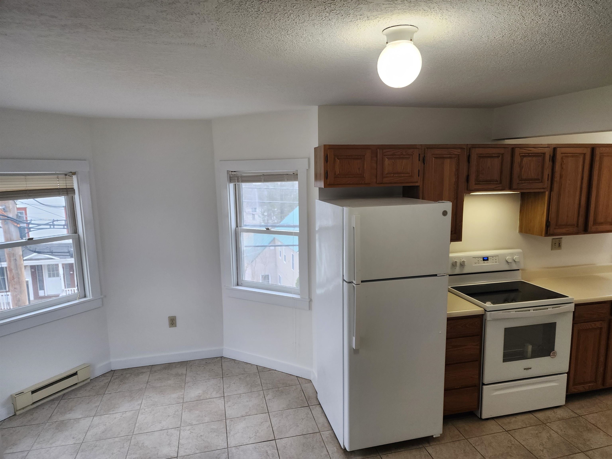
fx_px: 407
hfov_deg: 73.9
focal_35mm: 23
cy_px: 230
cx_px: 306
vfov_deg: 58.9
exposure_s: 1/120
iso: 160
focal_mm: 6.4
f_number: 1.8
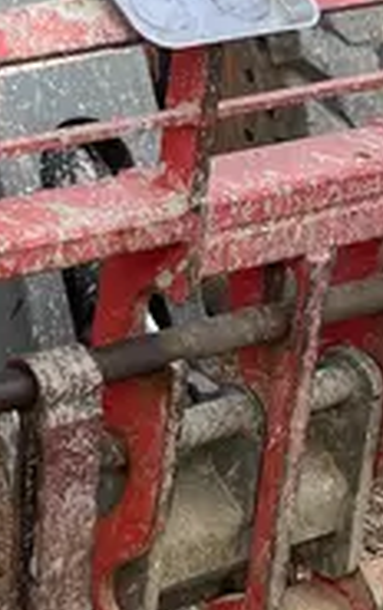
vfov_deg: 18.6
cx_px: -353
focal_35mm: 109
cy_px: -2
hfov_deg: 11.1
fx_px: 1816
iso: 32
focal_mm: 4.2
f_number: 1.6
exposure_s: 1/437
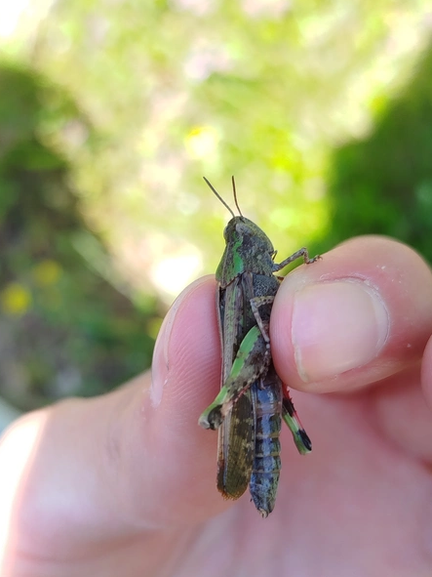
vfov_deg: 36.8
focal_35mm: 52
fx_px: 866
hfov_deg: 28.0
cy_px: 302
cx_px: 212
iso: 50
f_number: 1.7
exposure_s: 1/180
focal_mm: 5.31
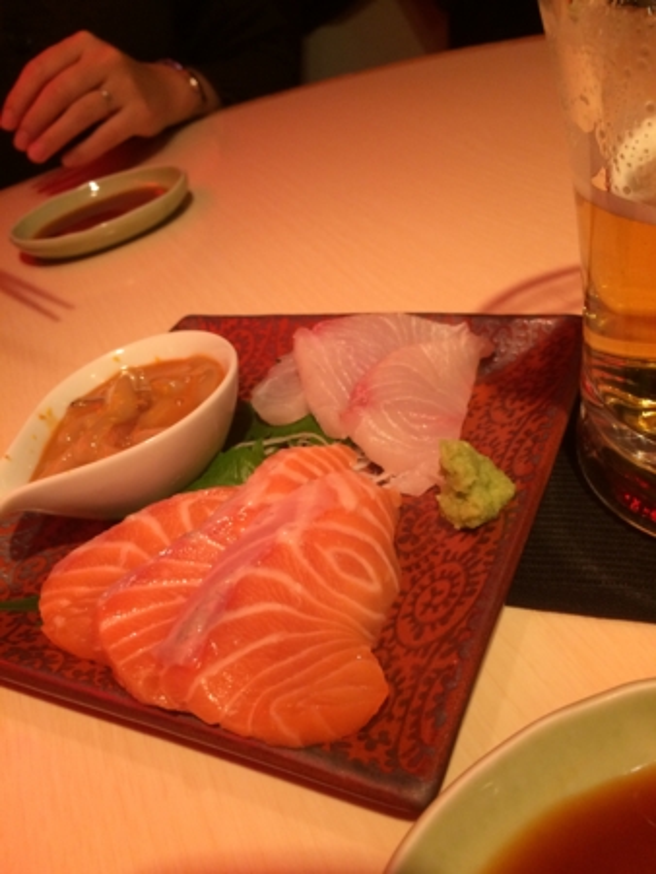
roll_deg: +19.4
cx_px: 328
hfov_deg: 48.3
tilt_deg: -36.9
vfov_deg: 61.6
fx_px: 732
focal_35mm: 29
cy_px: 437
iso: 200
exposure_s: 1/33
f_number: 2.2
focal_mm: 4.15
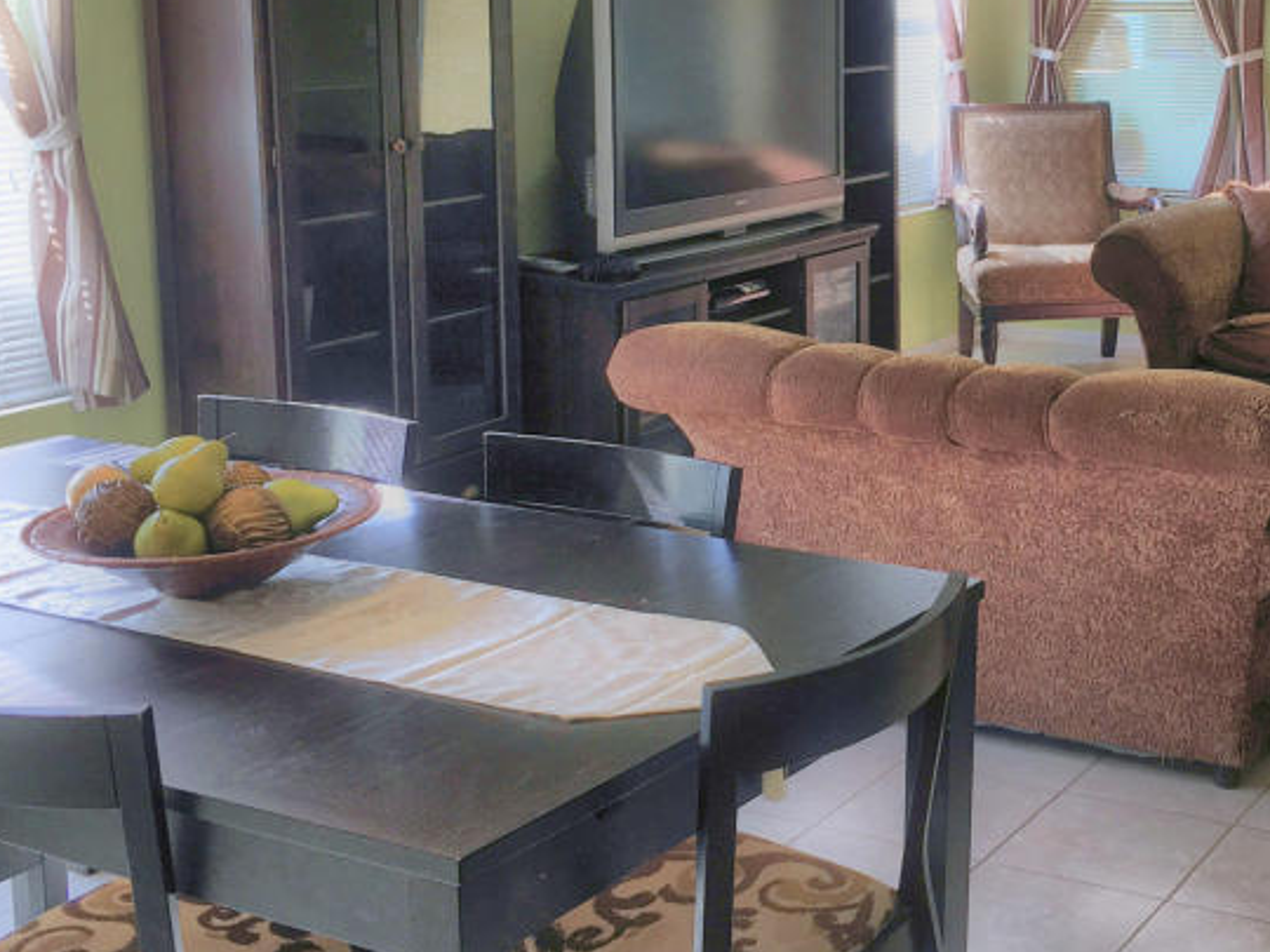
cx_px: 988
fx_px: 2018
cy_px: 338
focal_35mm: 55
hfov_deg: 34.0
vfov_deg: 26.4
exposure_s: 1/40
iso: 32
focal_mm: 4.15
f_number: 2.2
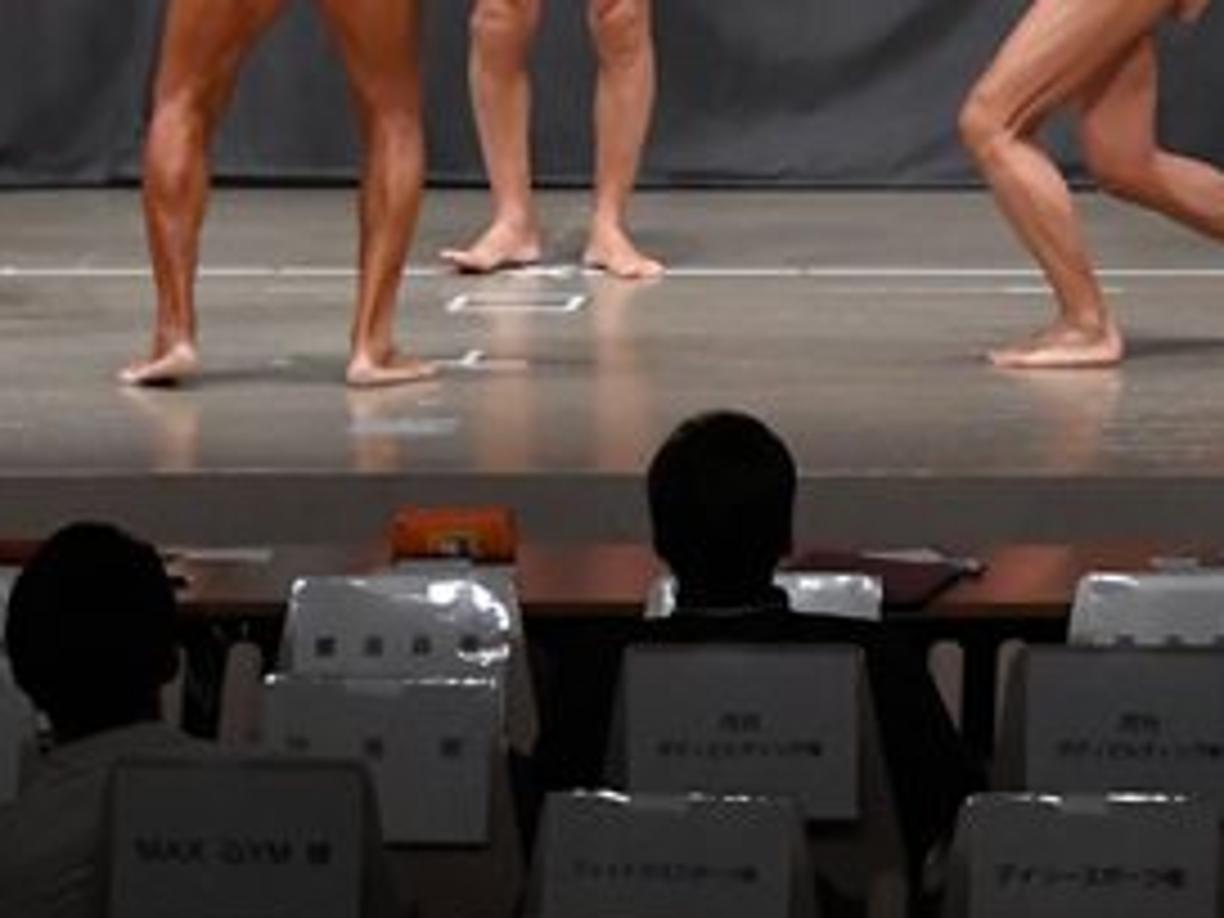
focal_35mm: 266
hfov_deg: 7.4
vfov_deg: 5.6
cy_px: -207
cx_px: 938
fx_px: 9406
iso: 5000
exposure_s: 1/400
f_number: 5.6
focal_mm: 65
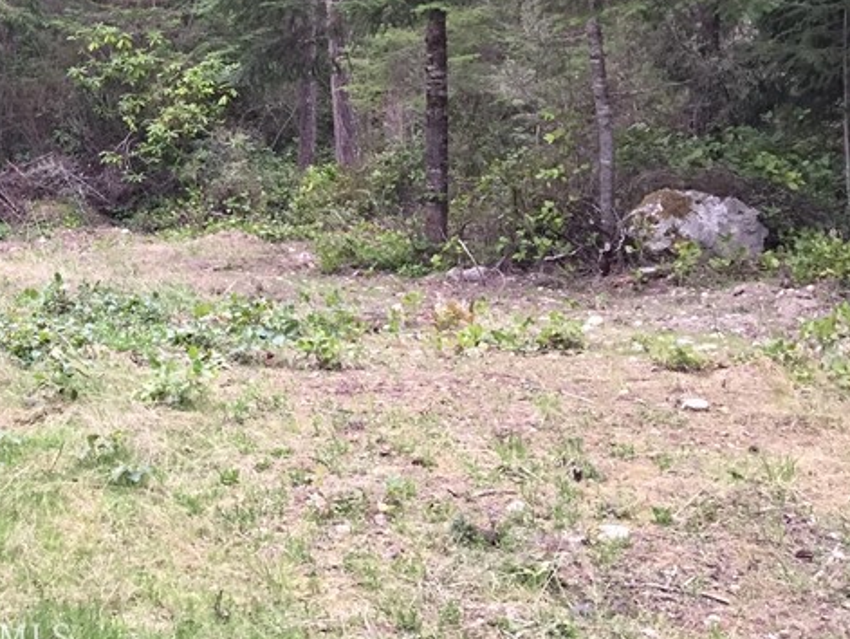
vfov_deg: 22.4
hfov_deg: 28.6
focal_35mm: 63
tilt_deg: -0.4
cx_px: -23
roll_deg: +0.9
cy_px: 4
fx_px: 1548
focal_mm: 4.15
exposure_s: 1/30
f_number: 2.2
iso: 50
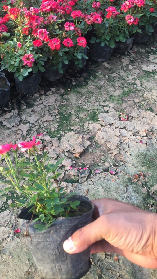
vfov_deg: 61.0
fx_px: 237
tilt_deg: -48.0
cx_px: 63
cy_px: 140
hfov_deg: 36.6
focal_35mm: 32
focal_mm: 4.15
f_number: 2.2
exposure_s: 1/100
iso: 50
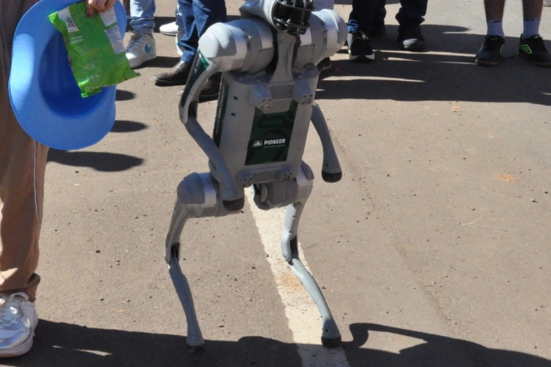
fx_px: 1239
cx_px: 158
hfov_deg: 24.9
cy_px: 43
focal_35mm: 81
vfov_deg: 16.6
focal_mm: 26
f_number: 16
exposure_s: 1/1000
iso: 2500
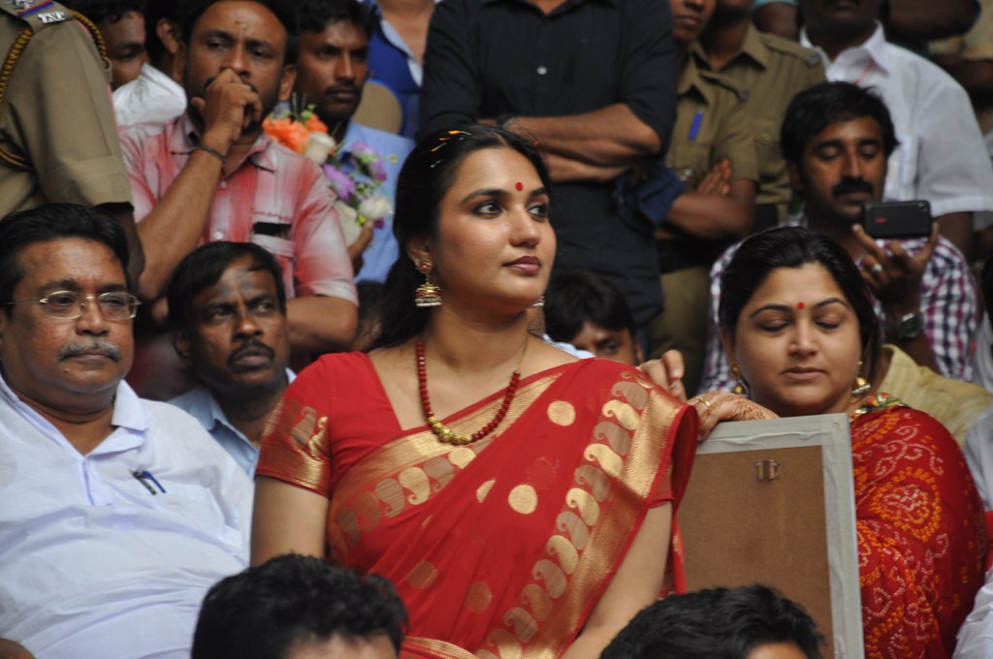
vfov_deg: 8.7
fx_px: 4339
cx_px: 496
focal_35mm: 158
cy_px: 330
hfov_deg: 13.1
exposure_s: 1/60
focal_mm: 105
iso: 450
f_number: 5.6
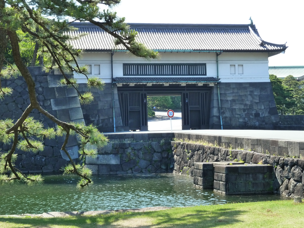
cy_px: 114
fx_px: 632
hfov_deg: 27.0
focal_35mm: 72
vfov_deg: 20.4
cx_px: 152
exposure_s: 1/160
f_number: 4.1
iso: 200
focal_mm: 11.9
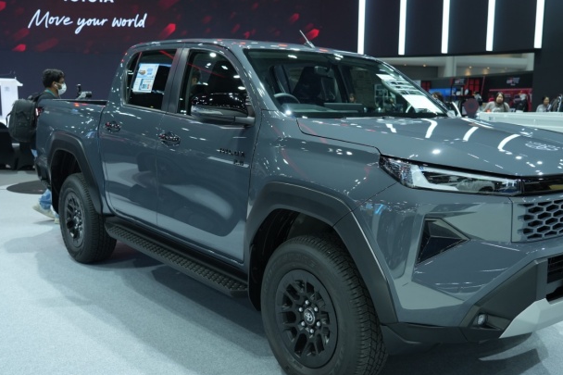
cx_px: 341
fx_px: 578
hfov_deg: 51.5
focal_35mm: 37
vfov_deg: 35.9
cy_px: 194
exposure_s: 1/160
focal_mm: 30
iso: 1000
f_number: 4
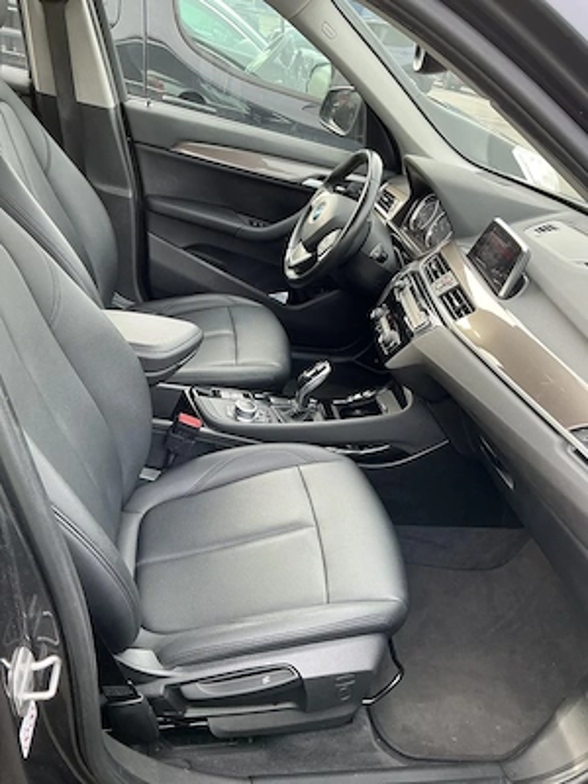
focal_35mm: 29
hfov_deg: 48.2
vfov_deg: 61.7
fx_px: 657
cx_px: 294
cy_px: 392
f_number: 1.8
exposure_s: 1/100
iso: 64
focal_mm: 3
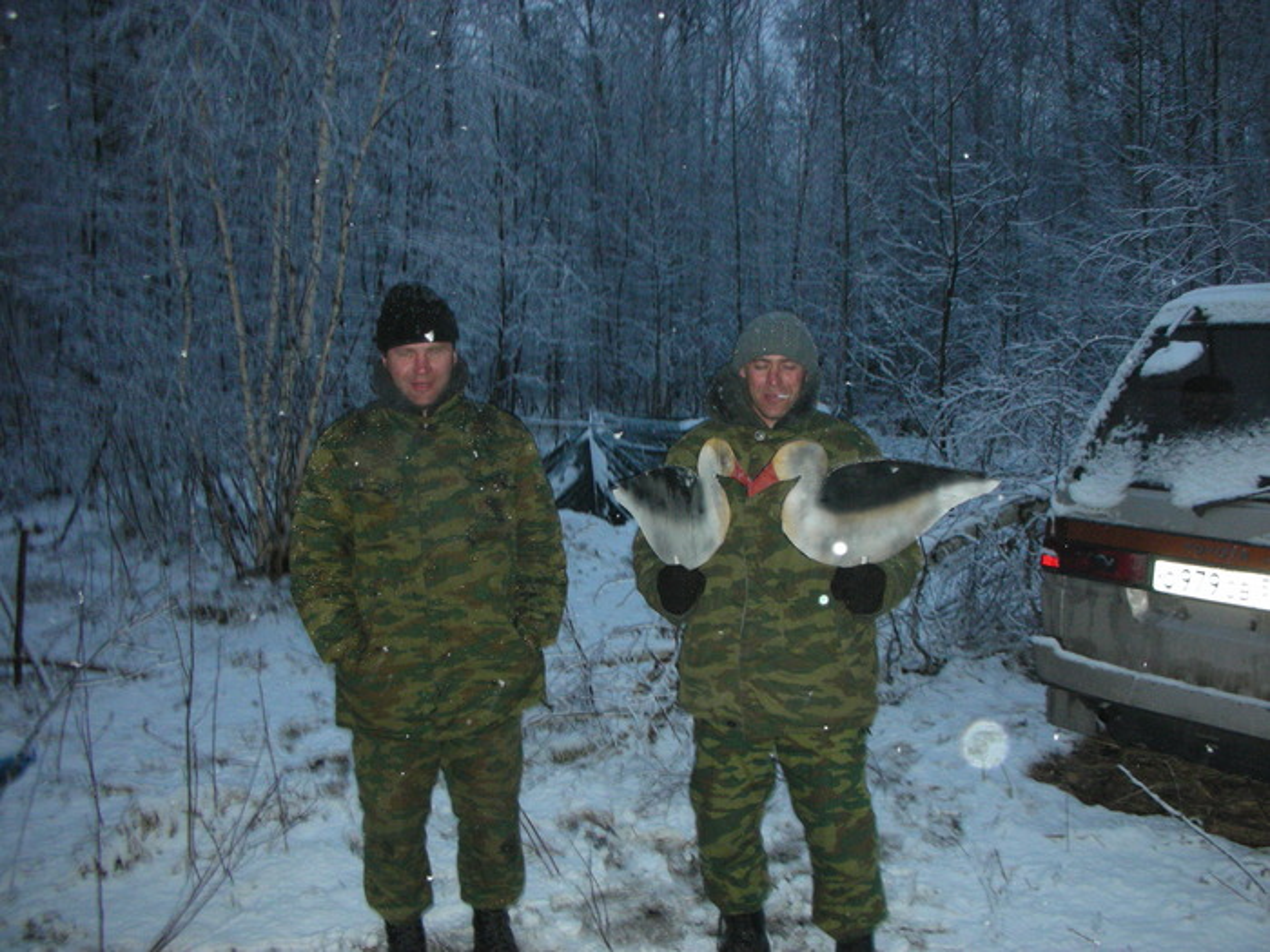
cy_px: 476
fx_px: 1284
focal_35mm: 35
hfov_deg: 52.6
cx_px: 635
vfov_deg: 40.7
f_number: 3
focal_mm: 5.8
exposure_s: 1/60.1
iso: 200
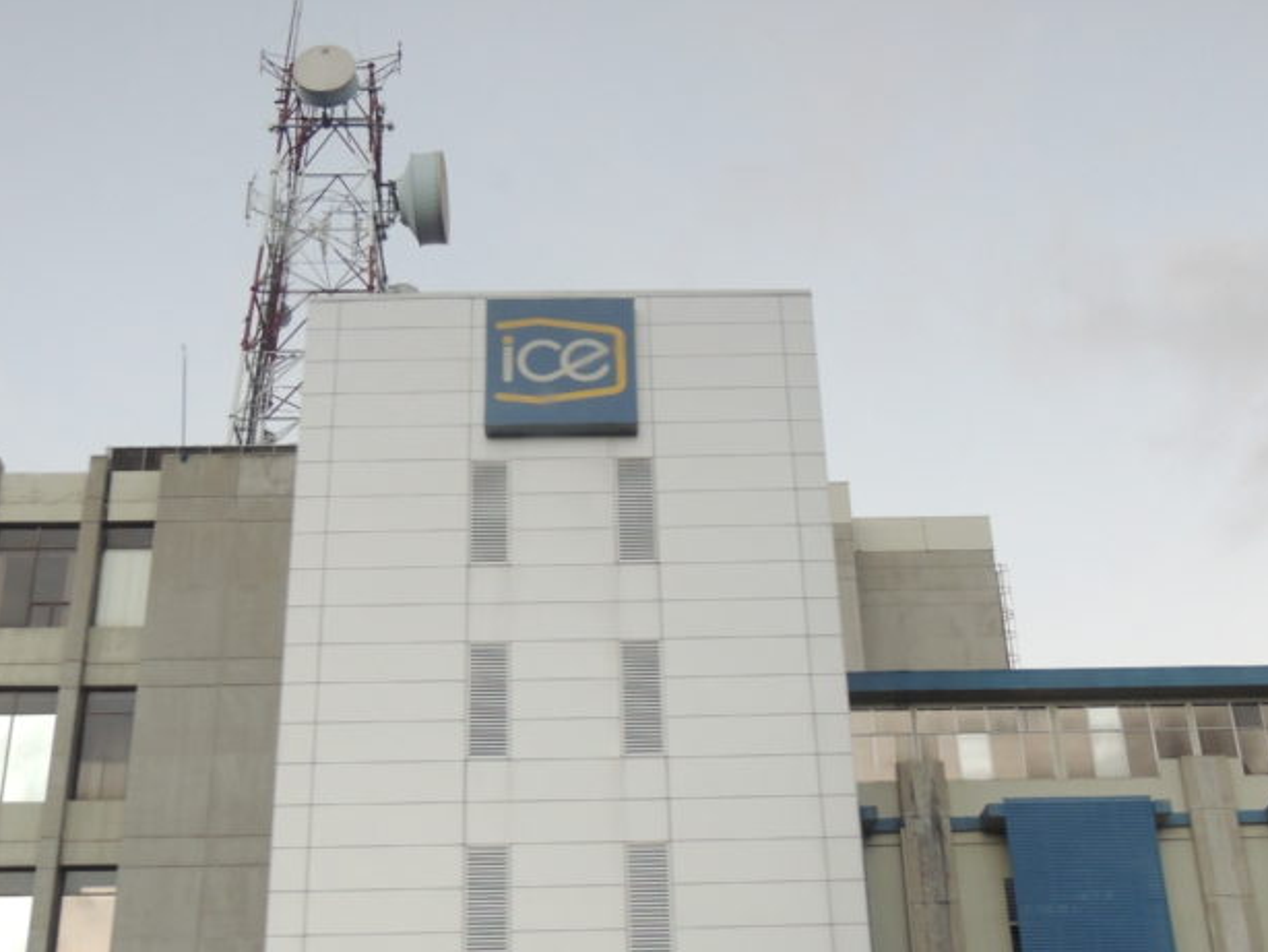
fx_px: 1832
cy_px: 541
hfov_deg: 38.2
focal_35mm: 50
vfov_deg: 29.1
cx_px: 620
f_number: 3.3
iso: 640
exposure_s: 1/125
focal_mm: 7.1
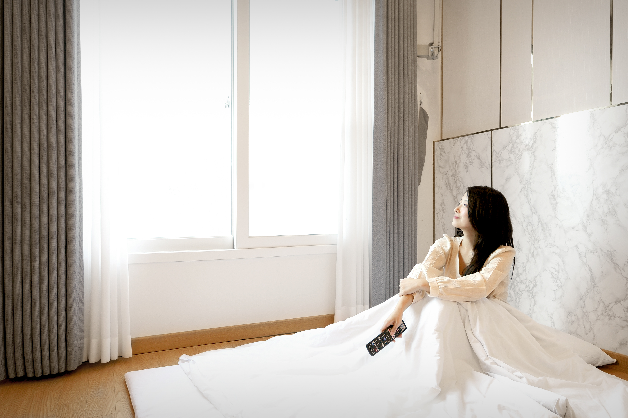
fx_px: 418
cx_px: 314
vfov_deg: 53.1
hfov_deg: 73.8
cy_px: 209
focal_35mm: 24
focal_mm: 24
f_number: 9
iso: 400
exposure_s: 1/25
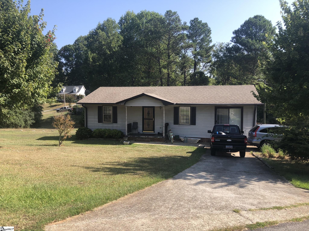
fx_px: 250
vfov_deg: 49.7
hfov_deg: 63.4
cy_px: 116
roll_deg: +1.6
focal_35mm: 28
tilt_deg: -6.5
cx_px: 154
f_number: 1.8
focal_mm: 3.99
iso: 20
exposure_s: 1/827
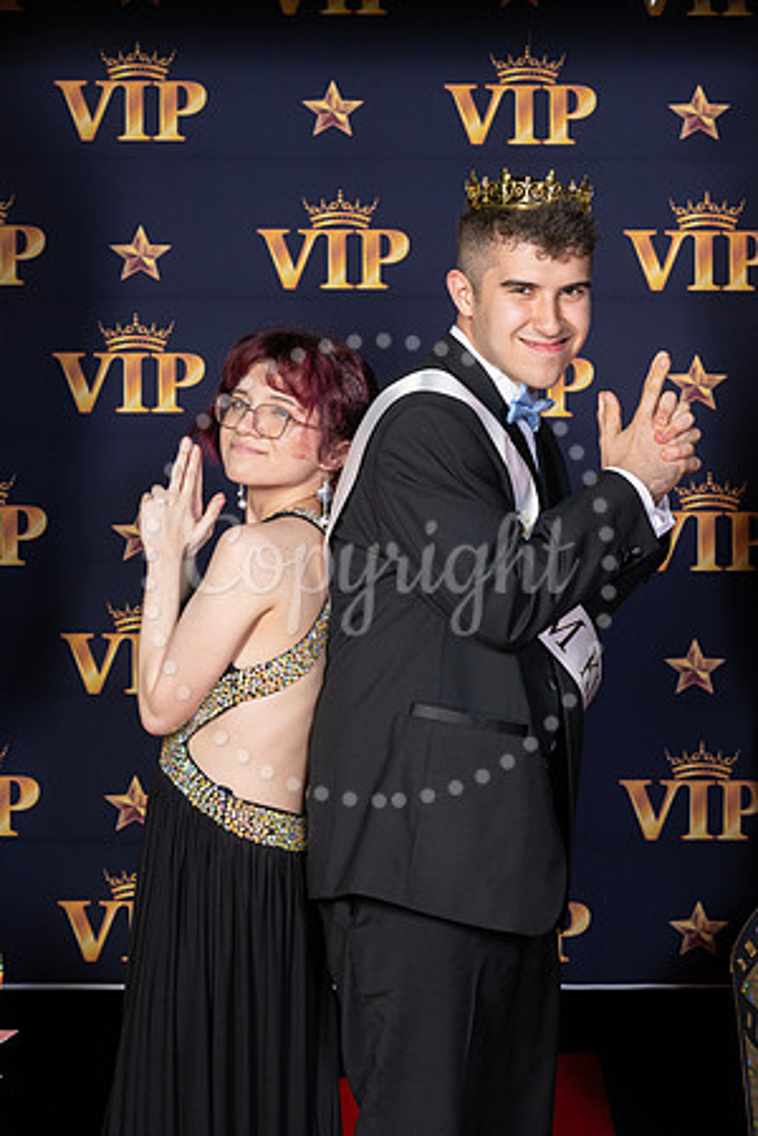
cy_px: 568
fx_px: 2590
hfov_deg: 16.7
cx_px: 379
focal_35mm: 82
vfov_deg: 24.8
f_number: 8
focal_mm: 82
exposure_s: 1/125
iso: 400
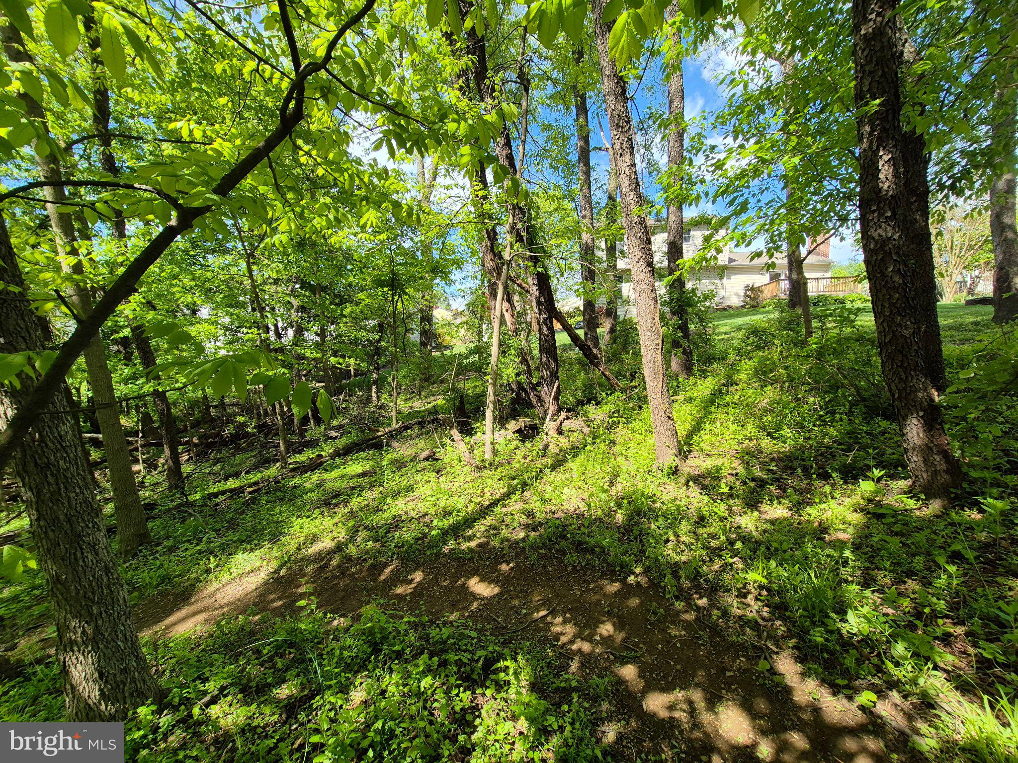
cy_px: 382
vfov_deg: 89.9
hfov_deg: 106.2
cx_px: 509
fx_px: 382
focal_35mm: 13
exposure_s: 1/505
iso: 50
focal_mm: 1.74
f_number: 2.2
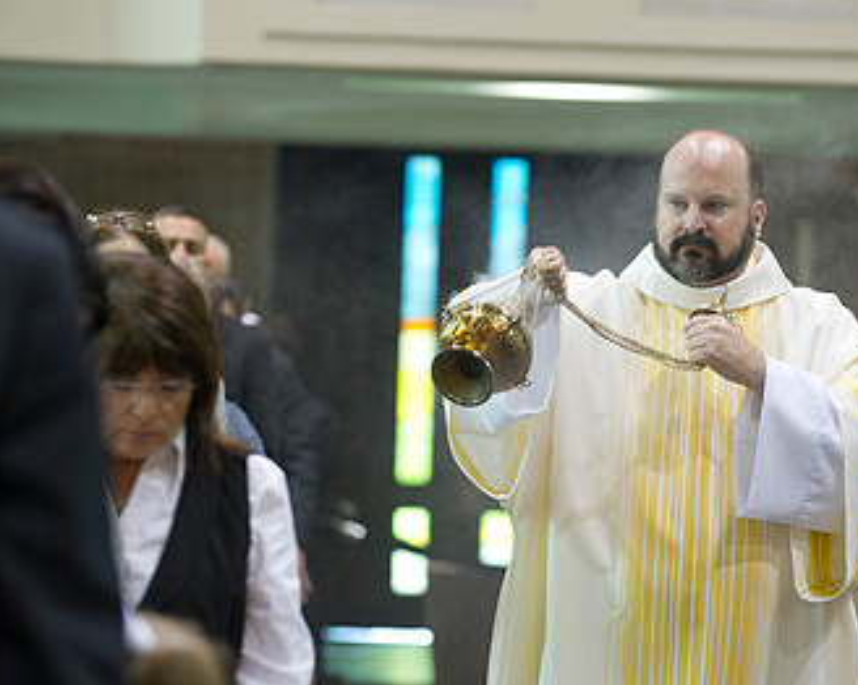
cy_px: 437
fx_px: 5050
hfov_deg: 9.7
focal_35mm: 199
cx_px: 481
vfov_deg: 7.8
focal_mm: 120
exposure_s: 1/80
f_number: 2.8
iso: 2000
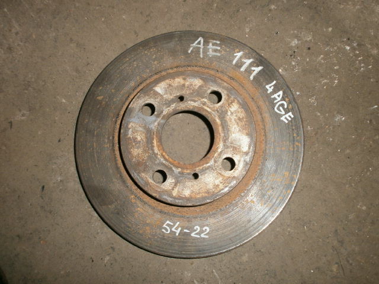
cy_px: 142
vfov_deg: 51.4
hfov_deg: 65.3
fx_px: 296
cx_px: 190
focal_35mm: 27
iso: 125
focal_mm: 4.8
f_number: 2.9
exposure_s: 1/30
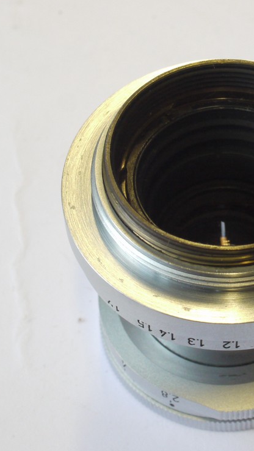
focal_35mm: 106
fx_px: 1270
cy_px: 232
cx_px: 230
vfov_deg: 20.2
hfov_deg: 11.3
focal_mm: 30
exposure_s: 1/50
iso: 800
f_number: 10
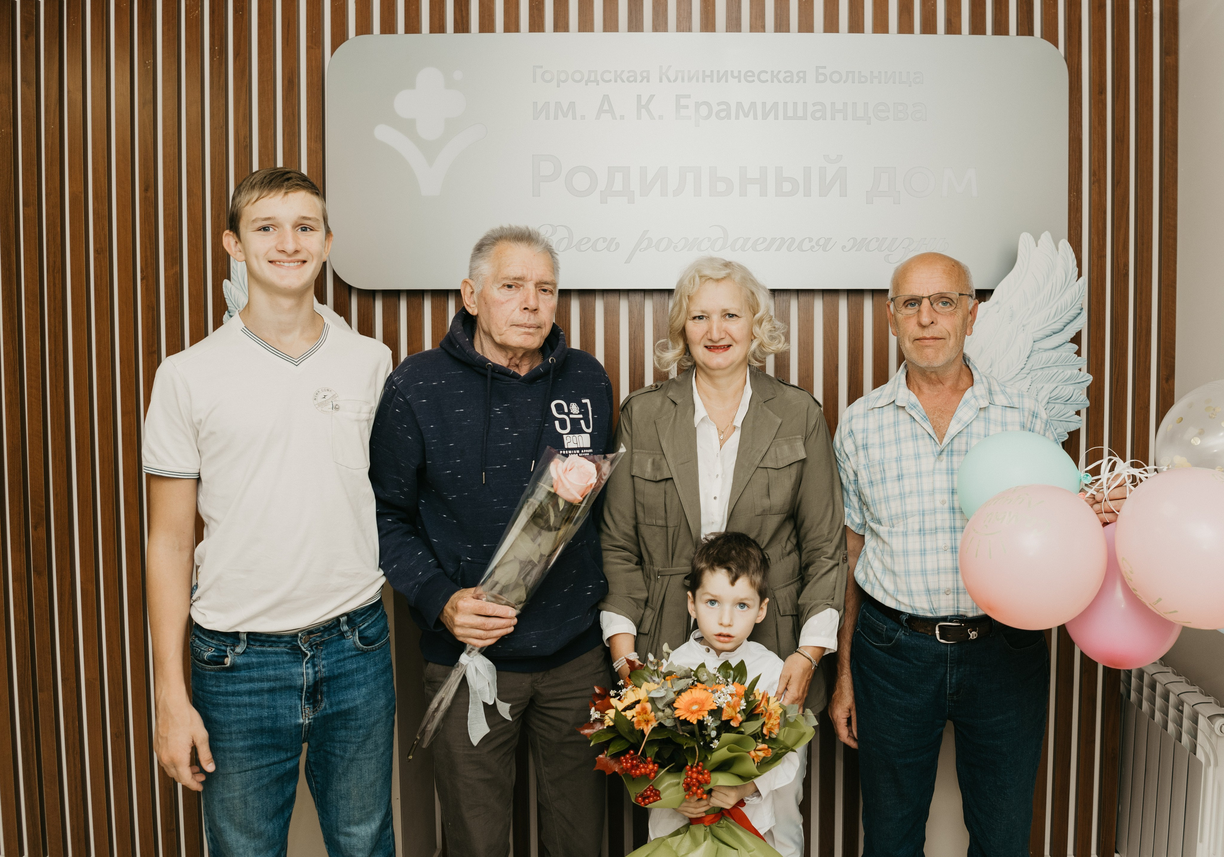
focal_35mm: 28
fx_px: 980
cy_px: 390
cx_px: 704
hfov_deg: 63.7
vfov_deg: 47.2
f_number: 4
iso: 160
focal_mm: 24
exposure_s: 1/160
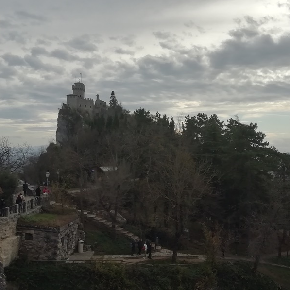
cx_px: 161
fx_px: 427
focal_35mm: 45
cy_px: 145
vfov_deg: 37.6
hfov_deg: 37.5
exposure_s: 1/2237
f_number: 2.2
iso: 50
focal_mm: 3.46
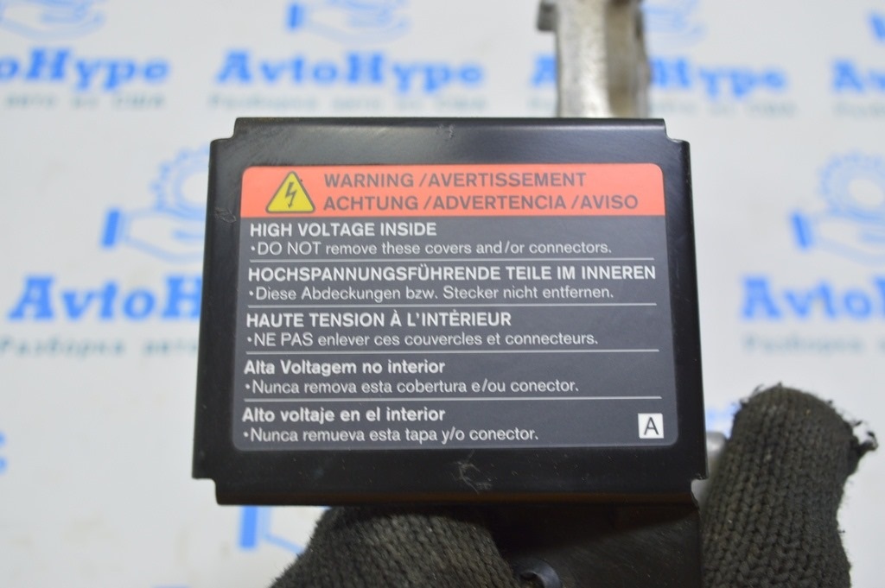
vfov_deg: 35.4
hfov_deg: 51.3
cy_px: 294
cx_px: 442
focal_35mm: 38
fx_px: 921
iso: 400
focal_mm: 25
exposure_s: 1/20
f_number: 5.6
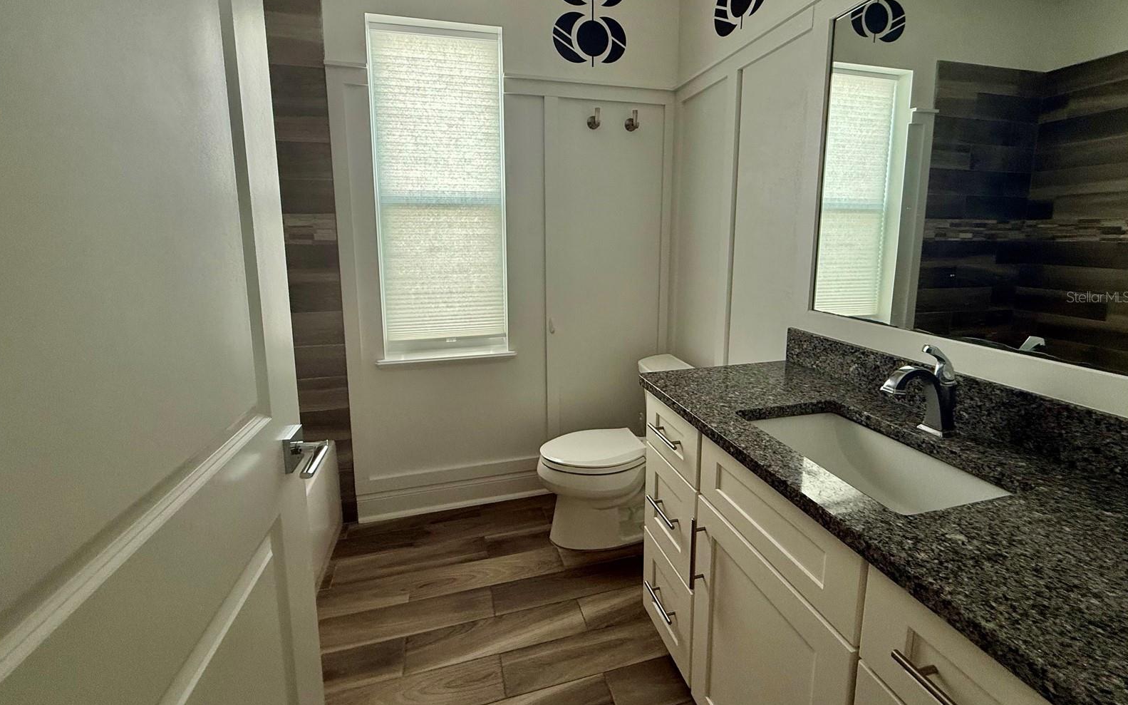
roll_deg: -0.1
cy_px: 297
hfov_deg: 101.5
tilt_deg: -7.6
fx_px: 461
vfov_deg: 74.3
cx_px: 564
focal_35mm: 15
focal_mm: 2.22
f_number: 2.2
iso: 160
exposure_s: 1/120
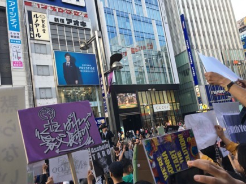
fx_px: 213
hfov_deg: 60.0
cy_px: 94
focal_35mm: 30
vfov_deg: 46.8
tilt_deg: +8.1
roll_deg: +9.9
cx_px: 124
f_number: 2.2
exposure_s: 1/218
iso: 25
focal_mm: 4.15
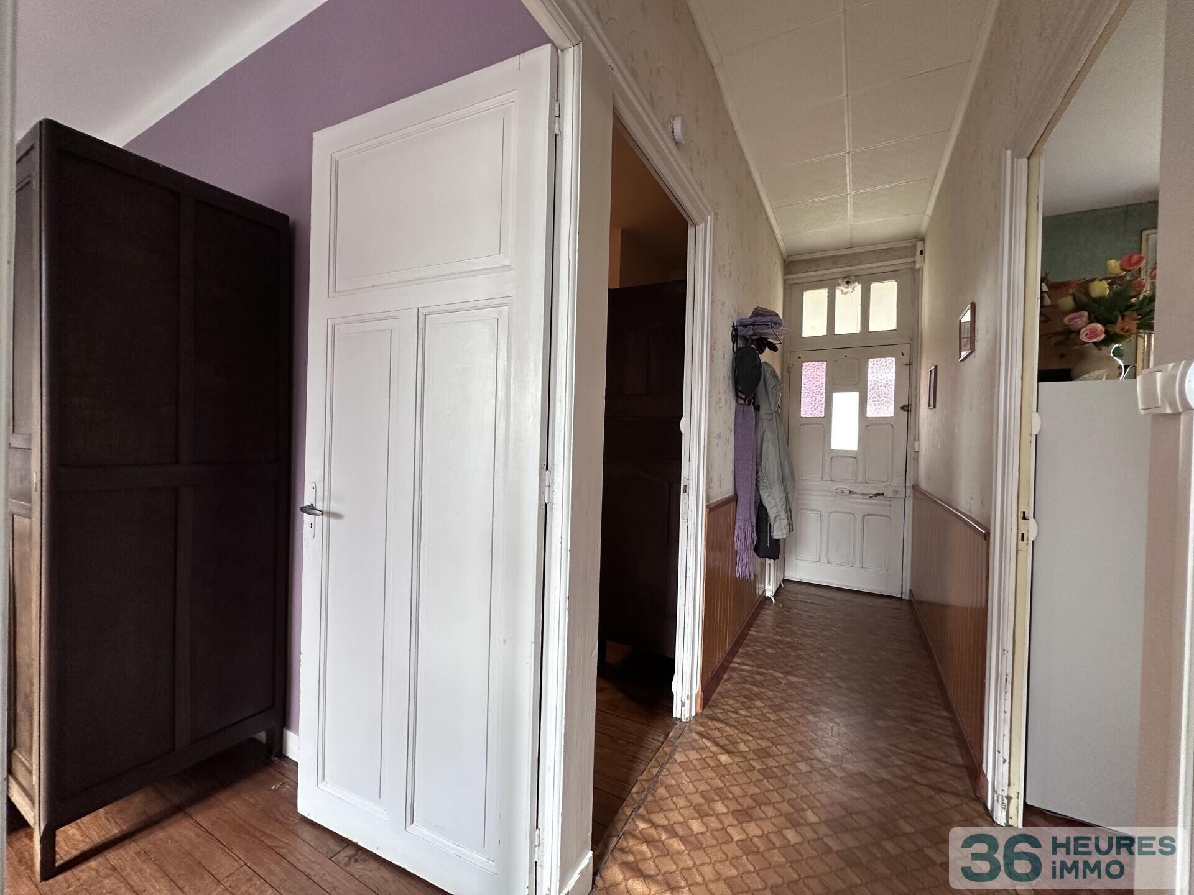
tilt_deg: -0.9
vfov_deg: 85.7
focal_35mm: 14
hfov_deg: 102.1
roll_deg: -1.8
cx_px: 597
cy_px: 448
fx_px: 483
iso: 160
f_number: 2.2
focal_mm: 2.22
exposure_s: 1/50
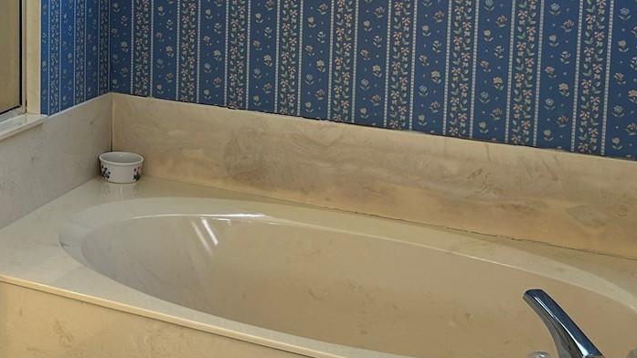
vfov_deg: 18.0
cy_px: -7
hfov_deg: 30.7
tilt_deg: -6.6
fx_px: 1098
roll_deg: +0.0
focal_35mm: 65
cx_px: 43
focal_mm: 5.7
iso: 64
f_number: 1.5
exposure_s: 1/60
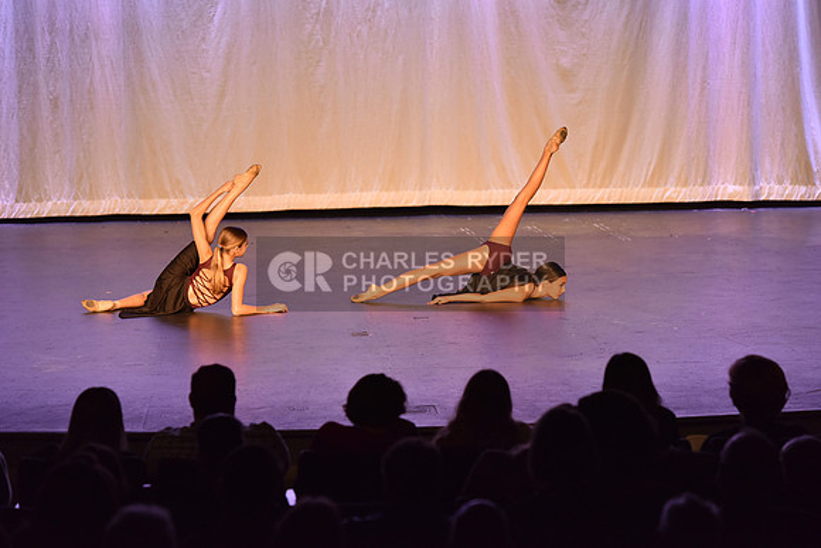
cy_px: 274
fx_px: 3079
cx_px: 410
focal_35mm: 135
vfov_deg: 10.2
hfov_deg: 15.2
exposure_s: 1/250
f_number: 4
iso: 2000
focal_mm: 135
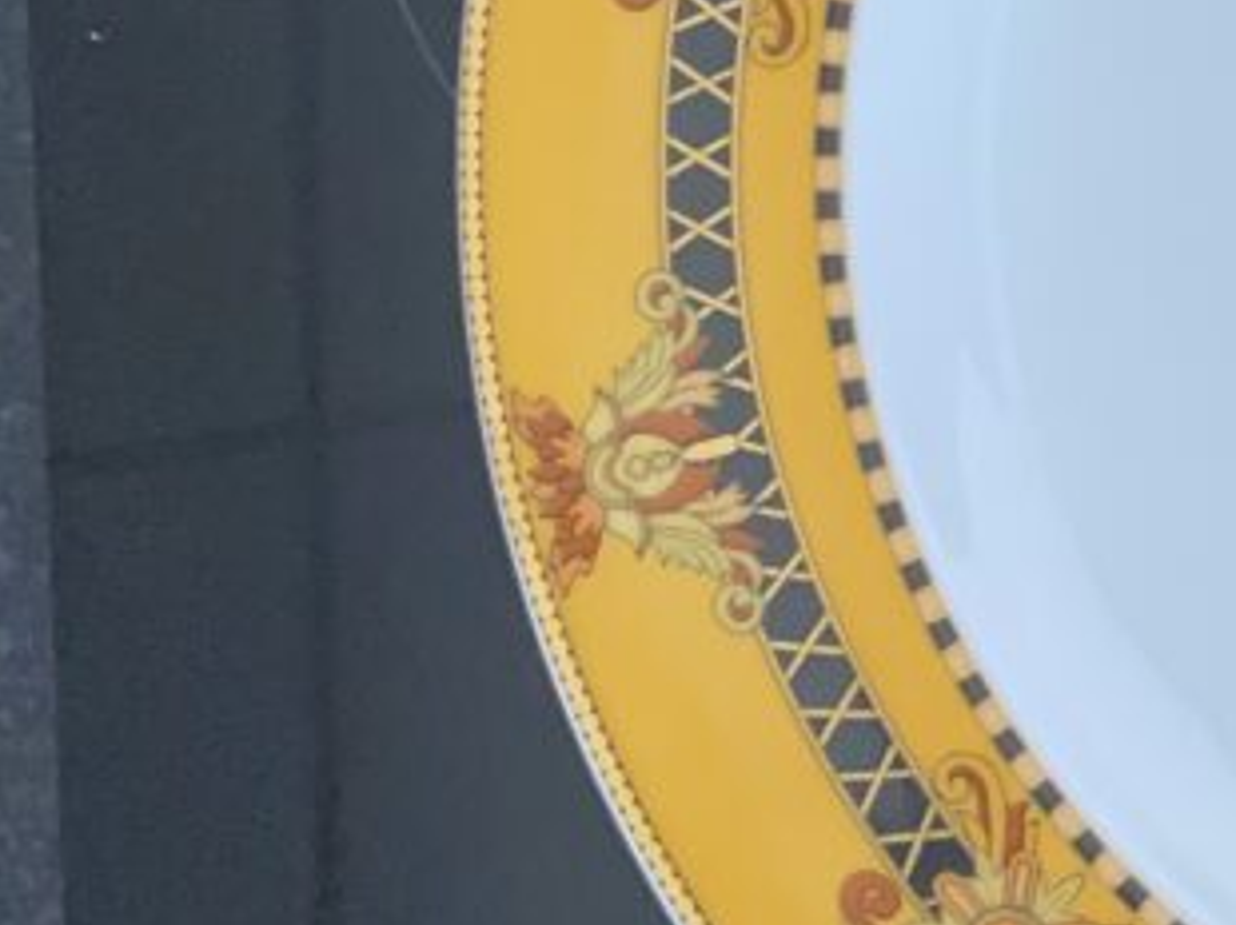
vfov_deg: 16.9
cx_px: 1974
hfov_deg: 19.2
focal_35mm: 86
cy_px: 108
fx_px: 3068
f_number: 1.8
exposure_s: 1/113
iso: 800
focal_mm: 4.25
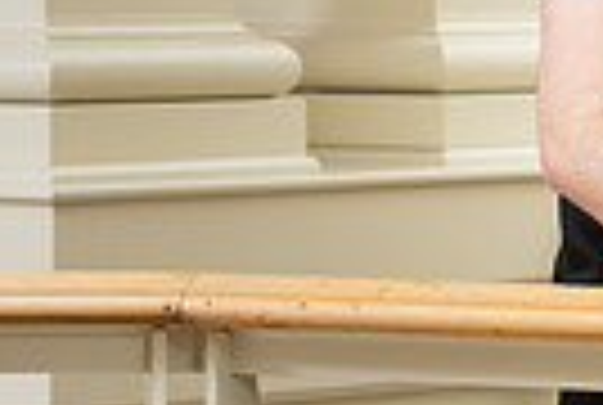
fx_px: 6161
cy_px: 97
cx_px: 963
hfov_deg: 5.5
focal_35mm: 367
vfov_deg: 3.8
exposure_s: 1/200
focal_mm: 85
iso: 1250
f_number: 7.1
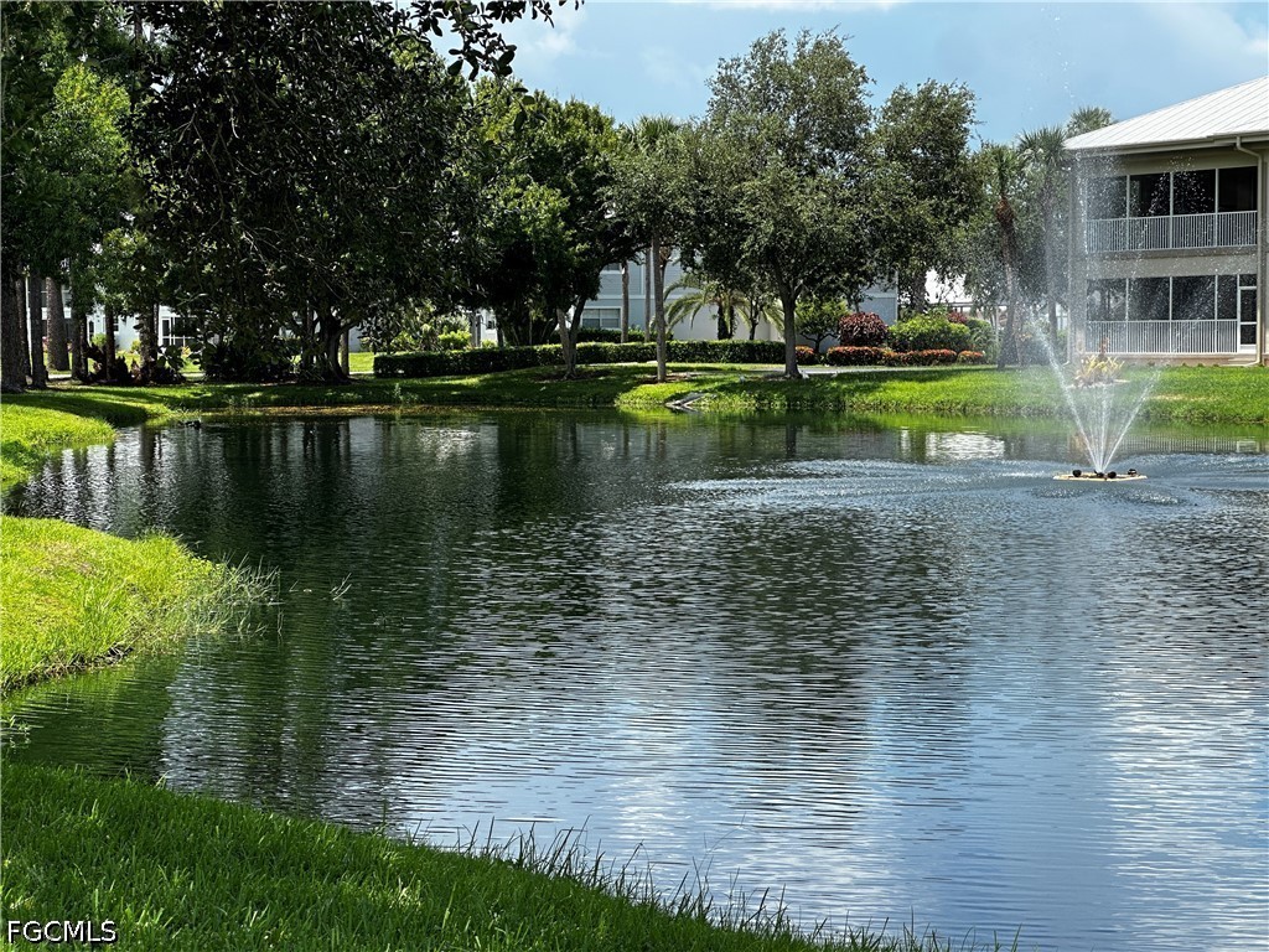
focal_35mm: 77
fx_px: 2823
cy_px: 476
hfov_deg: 25.3
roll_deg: -0.4
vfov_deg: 19.1
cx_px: 634
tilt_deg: -3.0
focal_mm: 9
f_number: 2.8
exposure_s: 1/374
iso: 32
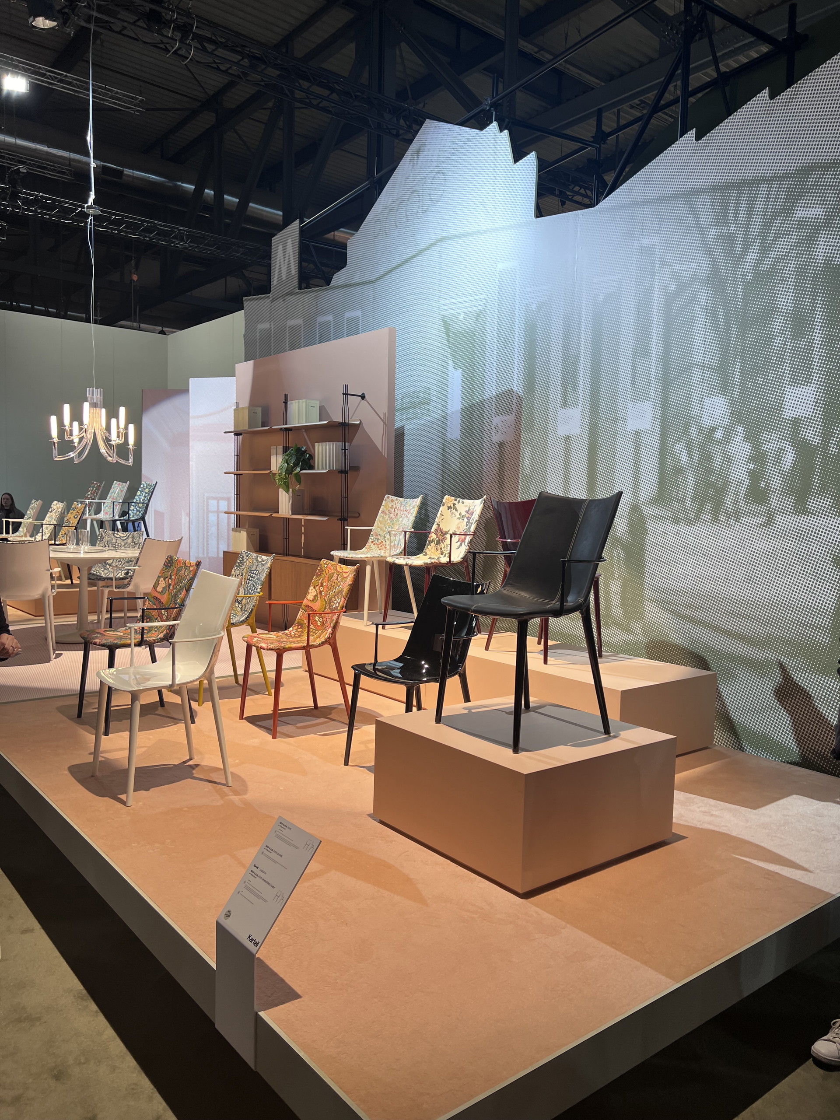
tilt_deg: -3.5
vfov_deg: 67.3
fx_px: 841
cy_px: 560
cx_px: 420
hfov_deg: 53.1
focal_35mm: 26
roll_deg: -0.4
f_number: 1.5
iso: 40
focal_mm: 5.7
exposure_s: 1/98
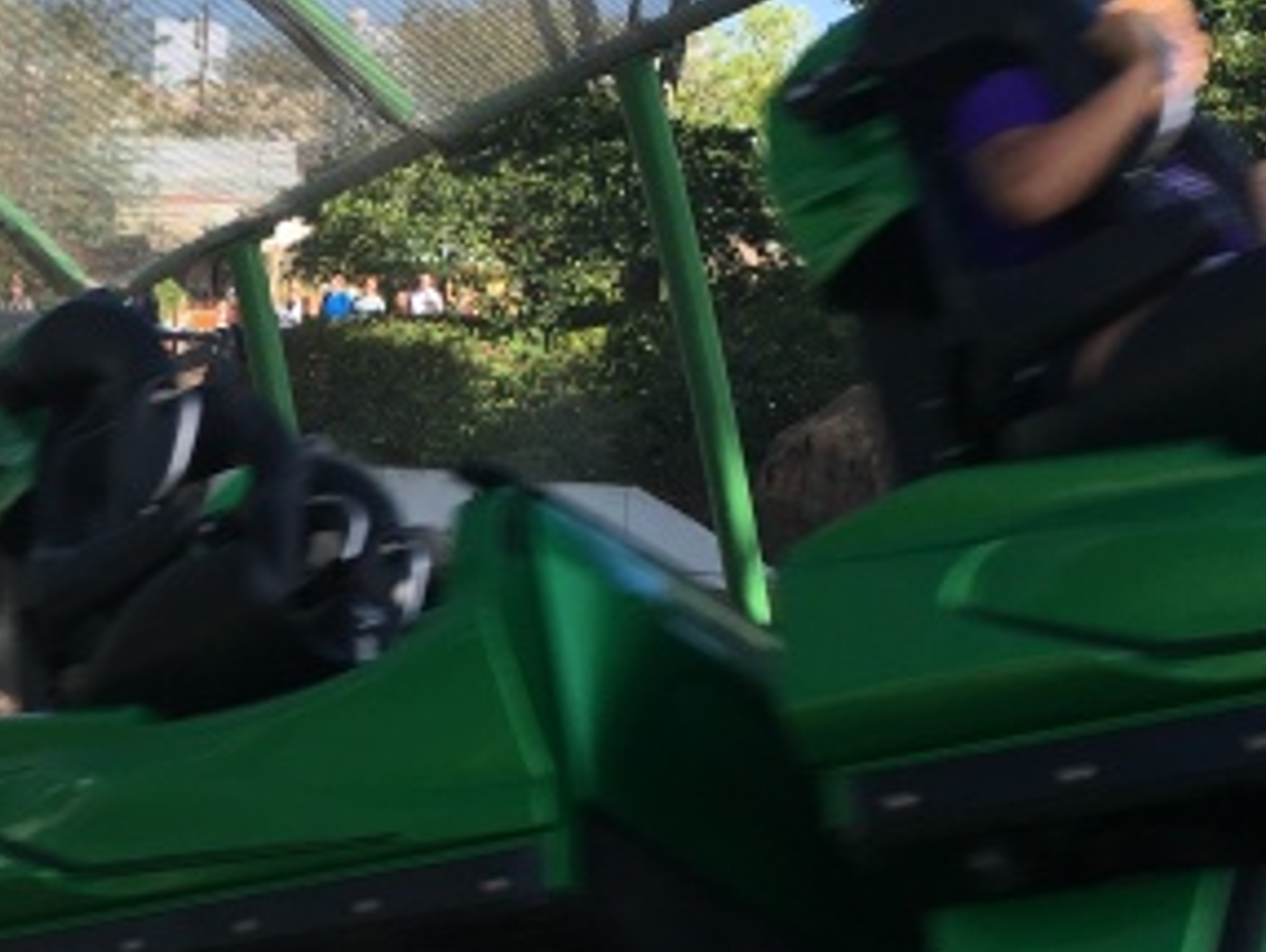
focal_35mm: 81
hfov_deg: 23.1
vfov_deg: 18.1
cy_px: 744
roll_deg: -3.3
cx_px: -13
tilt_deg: -8.7
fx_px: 2965
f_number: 2.2
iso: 25
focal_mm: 4.15
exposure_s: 1/668
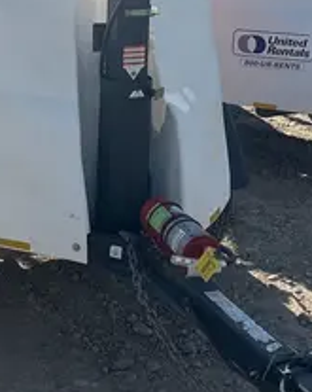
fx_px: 1041
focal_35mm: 90
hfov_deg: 17.0
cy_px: 52
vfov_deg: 20.9
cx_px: 153
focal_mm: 5.1
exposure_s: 1/3745
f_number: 1.6
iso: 50
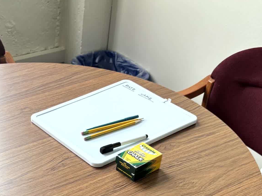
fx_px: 484
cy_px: 232
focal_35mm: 64
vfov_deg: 21.4
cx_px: 31
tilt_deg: -40.4
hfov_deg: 29.2
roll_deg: -0.5
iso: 40
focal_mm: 5.96
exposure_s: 1/169
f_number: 1.6
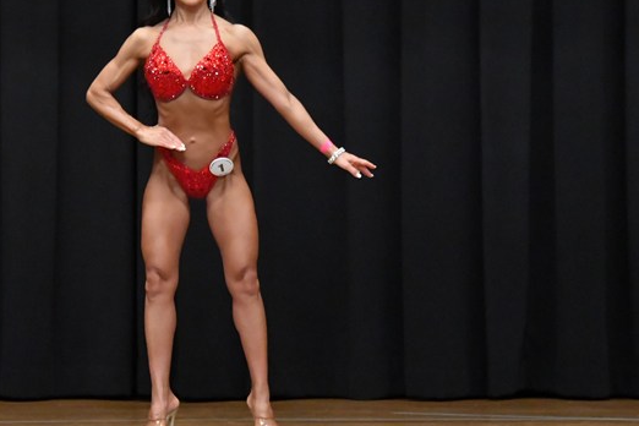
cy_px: 184
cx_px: 193
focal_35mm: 356
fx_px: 6319
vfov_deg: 3.9
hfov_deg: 5.8
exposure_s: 1/400
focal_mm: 160
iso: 8000
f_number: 5.6
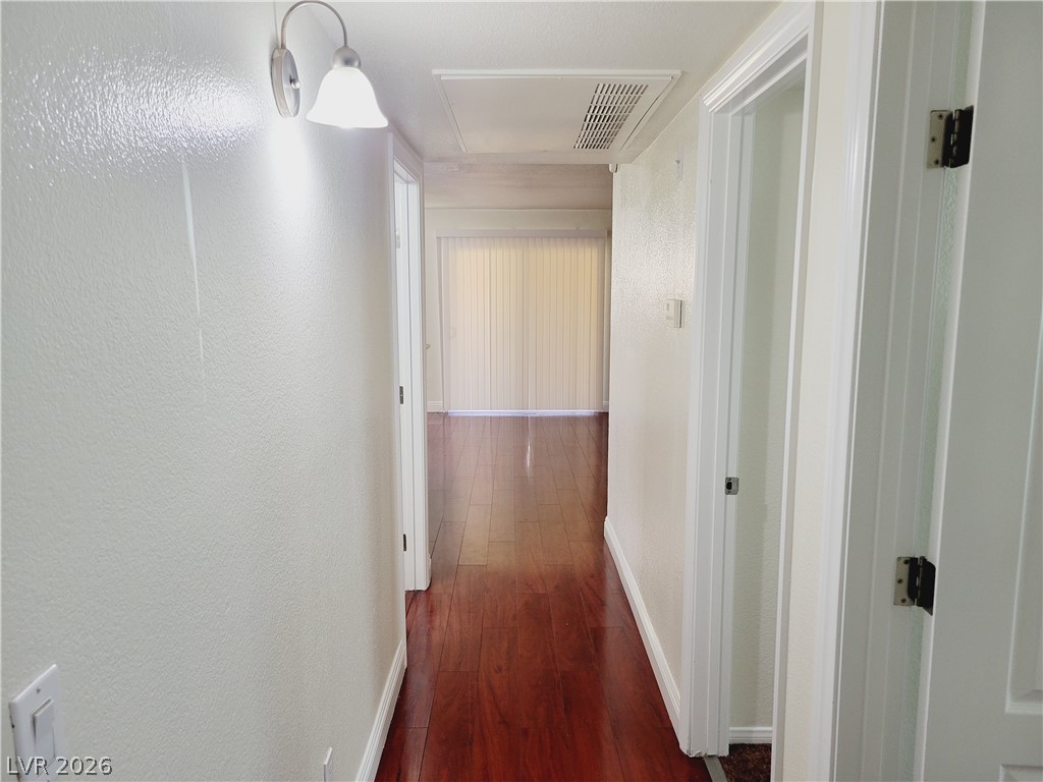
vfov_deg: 53.1
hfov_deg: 67.3
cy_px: 391
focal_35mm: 26
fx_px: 783
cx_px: 522
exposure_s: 1/60
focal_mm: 5.4
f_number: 1.8
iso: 200
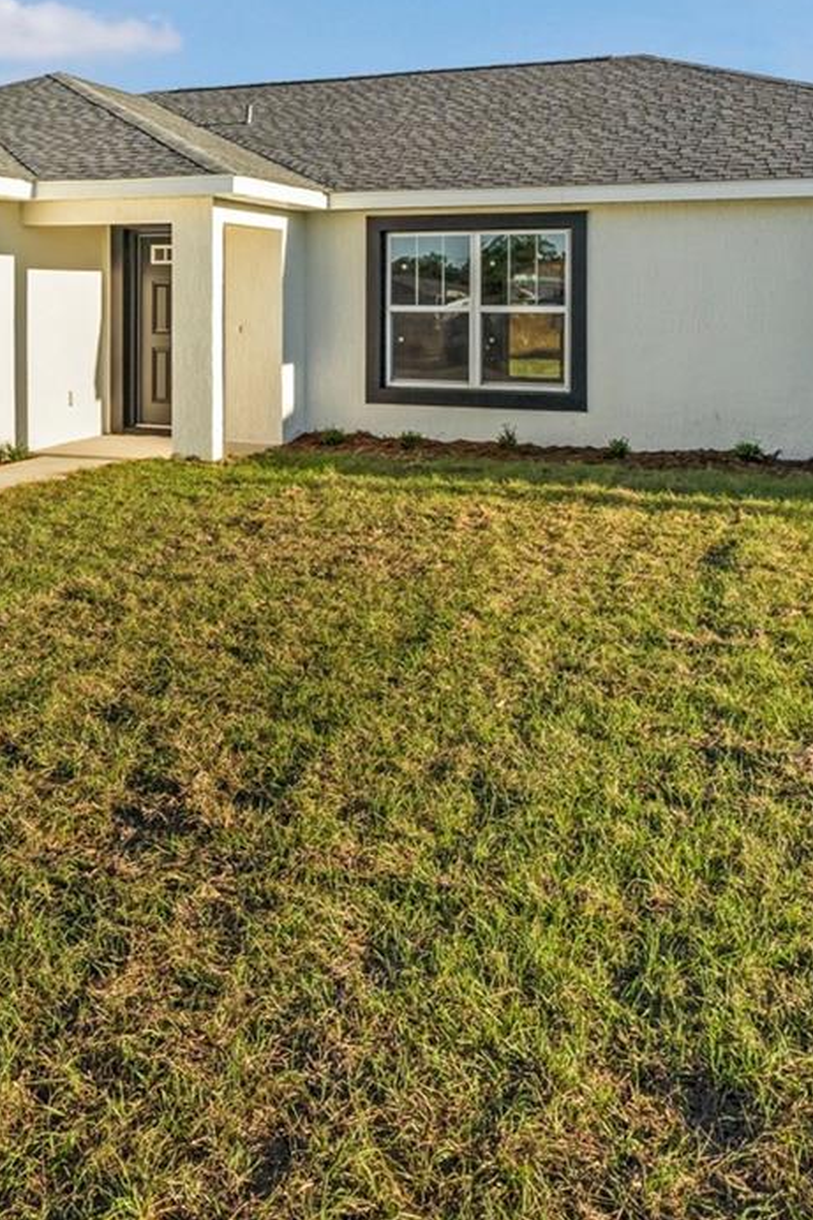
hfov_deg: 35.0
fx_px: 1254
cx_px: 180
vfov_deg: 49.7
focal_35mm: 37
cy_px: 300
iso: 400
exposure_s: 1/250
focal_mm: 16
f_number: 8
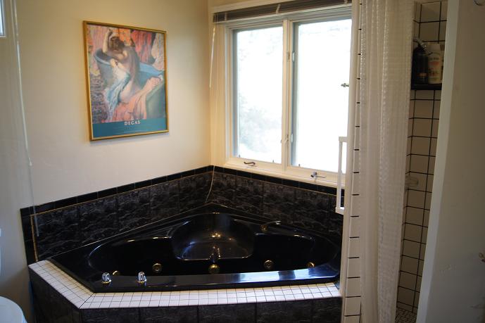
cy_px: 162
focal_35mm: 27
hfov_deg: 67.4
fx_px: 364
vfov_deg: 47.9
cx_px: 242
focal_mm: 18
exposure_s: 1/30
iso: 200
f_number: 3.5
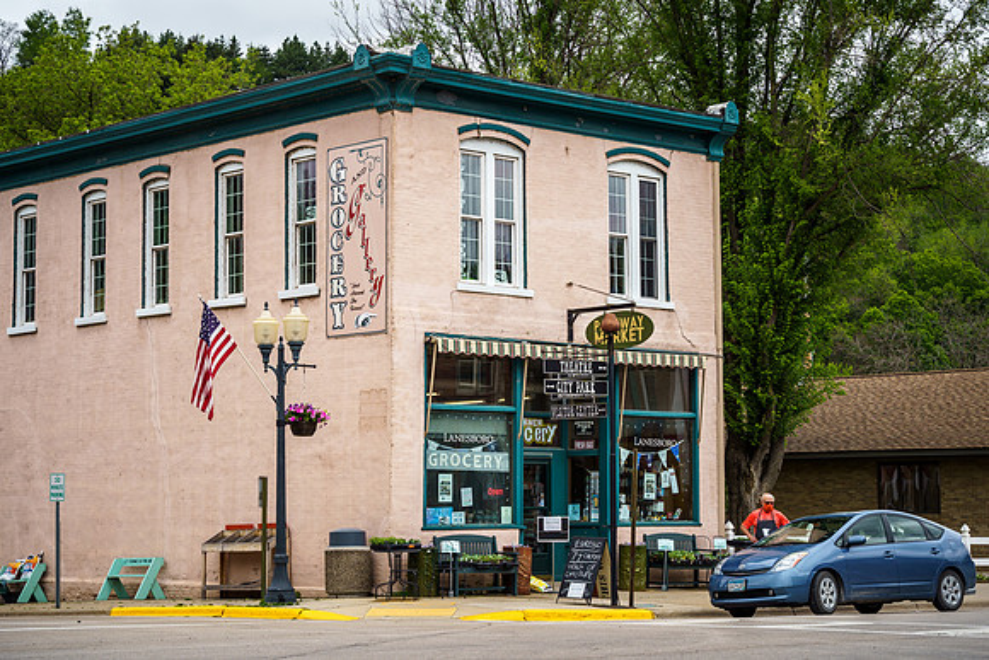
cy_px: 323
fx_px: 2145
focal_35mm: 78
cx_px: 479
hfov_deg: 26.0
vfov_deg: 17.5
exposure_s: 1/1000
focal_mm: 70
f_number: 4
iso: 200
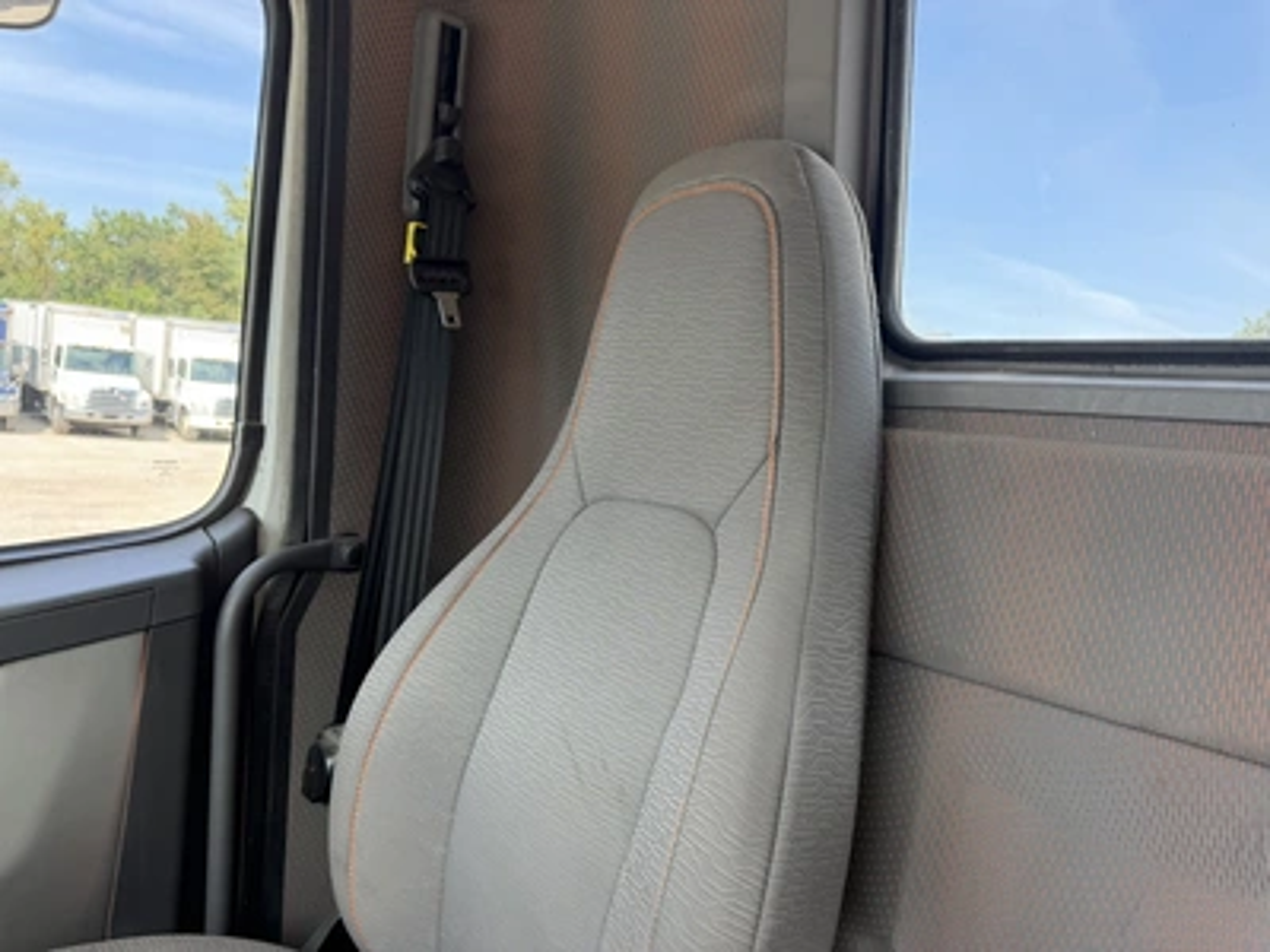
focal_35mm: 24
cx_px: 635
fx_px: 881
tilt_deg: -2.1
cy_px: 476
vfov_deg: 56.8
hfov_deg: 71.6
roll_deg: -4.9
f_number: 1.78
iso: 64
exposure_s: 1/217
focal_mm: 6.76
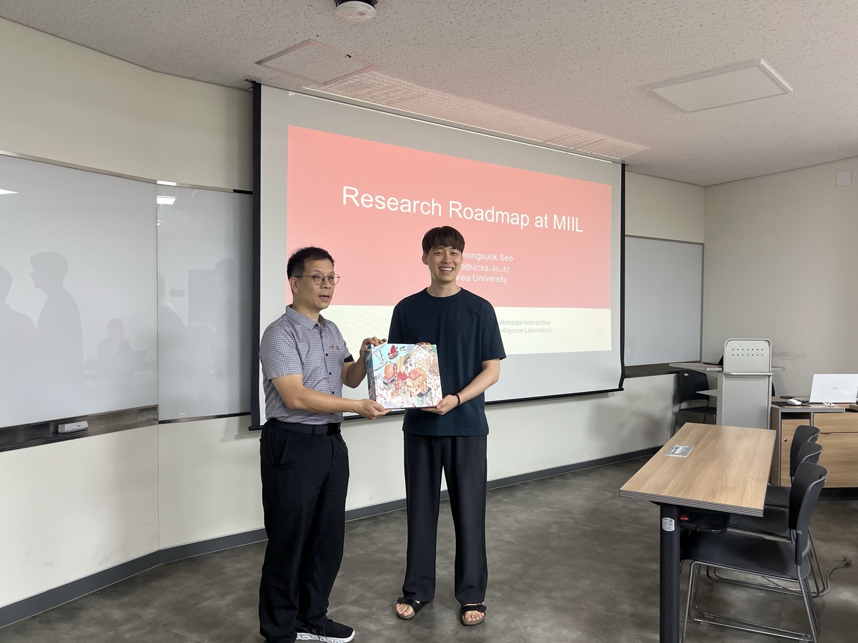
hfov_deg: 67.3
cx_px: 429
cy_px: 322
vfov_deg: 53.1
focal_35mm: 26
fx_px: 644
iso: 125
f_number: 1.5
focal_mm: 5.7
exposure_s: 1/60
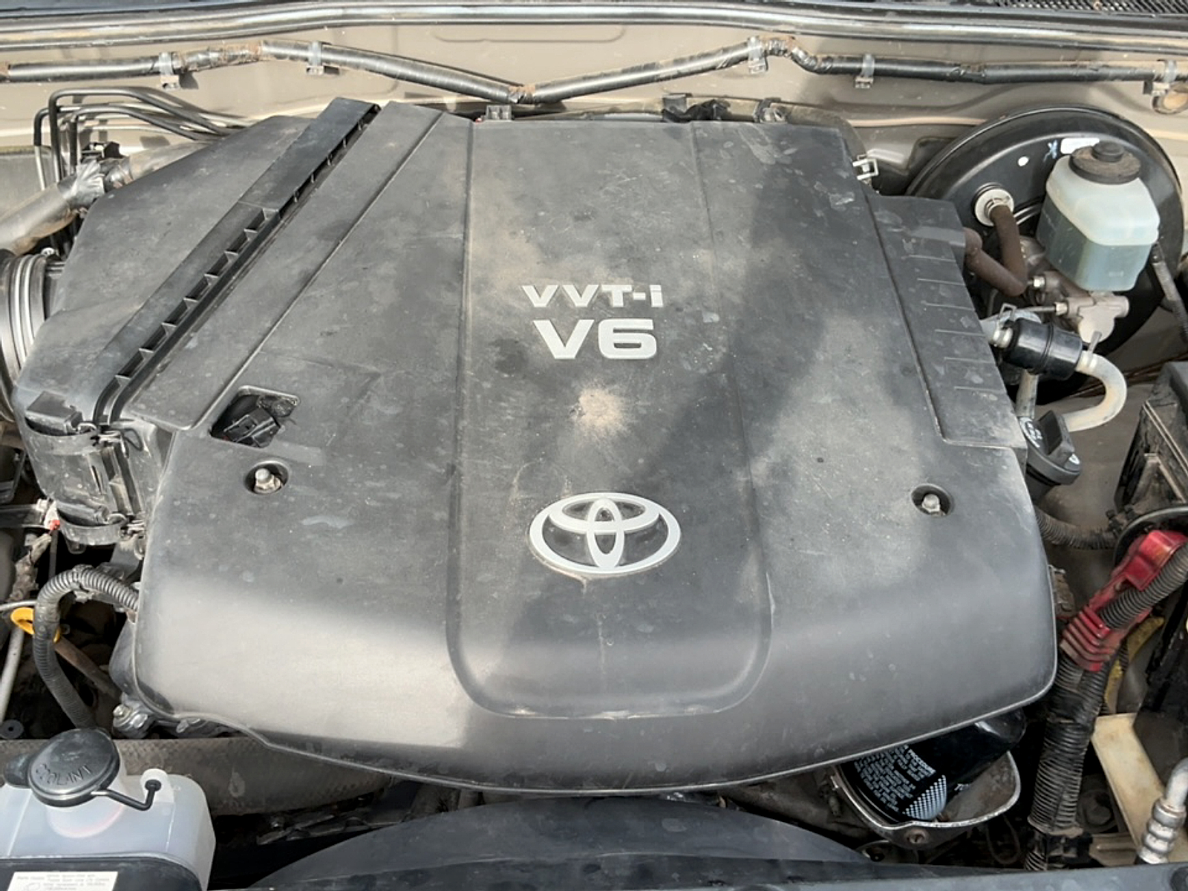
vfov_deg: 46.8
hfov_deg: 60.0
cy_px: 446
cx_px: 594
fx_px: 1030
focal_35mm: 30
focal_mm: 3
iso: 20
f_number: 1.8
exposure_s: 1/120
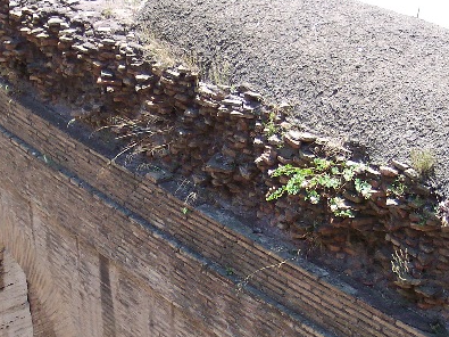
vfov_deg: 19.1
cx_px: 188
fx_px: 998
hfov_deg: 25.3
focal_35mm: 77
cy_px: 202
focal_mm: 8
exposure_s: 1/500
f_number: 2.8
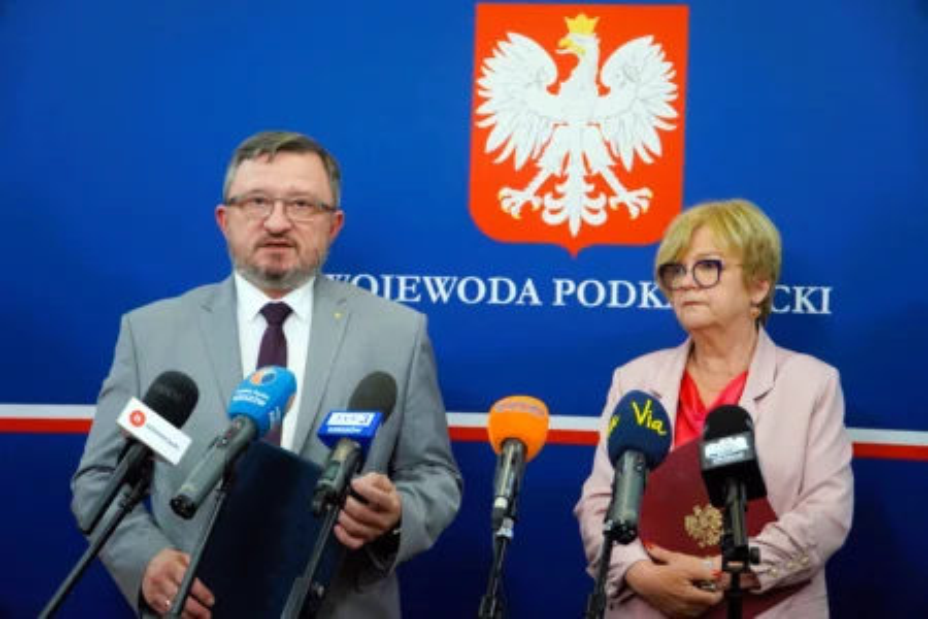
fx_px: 1933
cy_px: 310
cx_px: 464
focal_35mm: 75
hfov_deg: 27.0
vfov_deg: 18.2
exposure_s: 1/160
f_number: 4
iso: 1600
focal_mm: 50
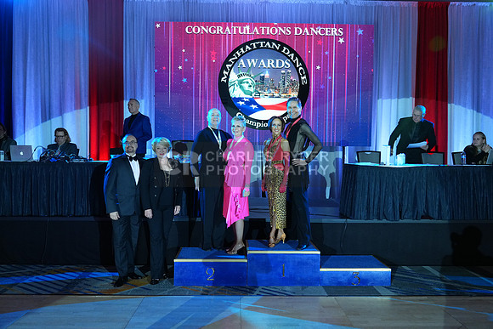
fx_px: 411
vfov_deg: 43.6
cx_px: 246
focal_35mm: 30
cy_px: 164
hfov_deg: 61.9
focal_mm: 30
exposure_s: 1/400
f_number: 4
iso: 2500
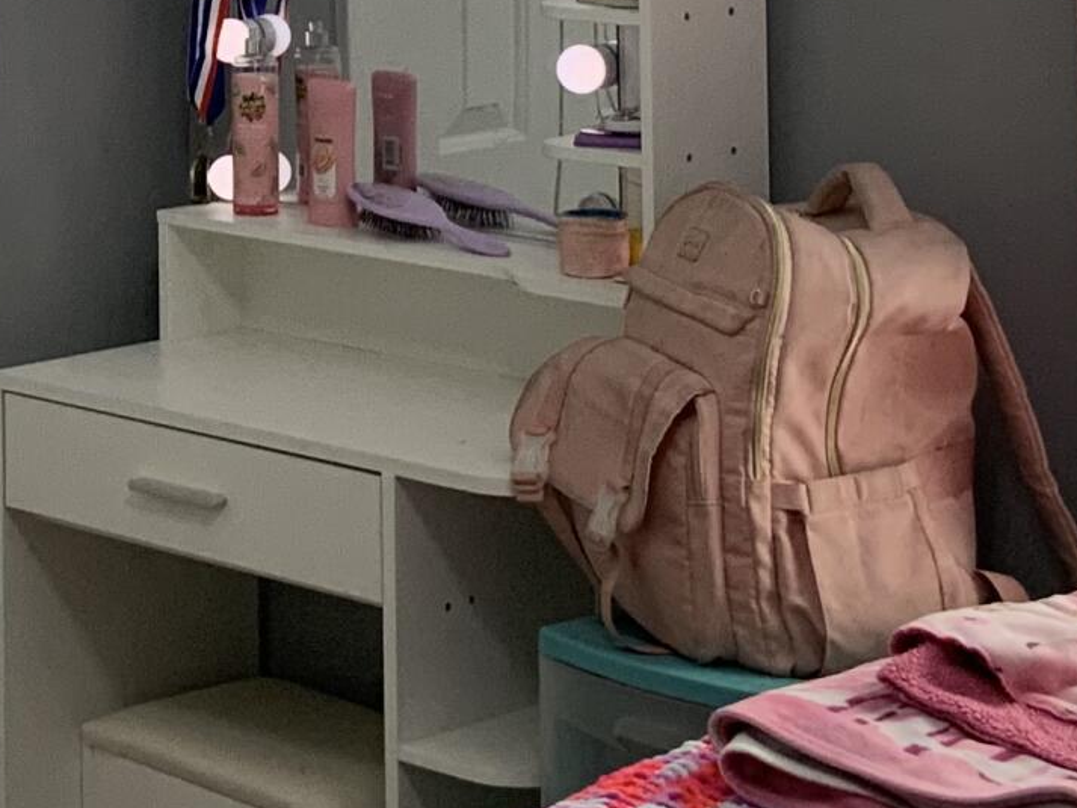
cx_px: -30
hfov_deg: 15.8
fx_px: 3796
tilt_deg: -1.5
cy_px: -305
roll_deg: +0.2
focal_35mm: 122
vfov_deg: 11.7
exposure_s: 1/120
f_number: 1.8
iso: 50
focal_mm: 3
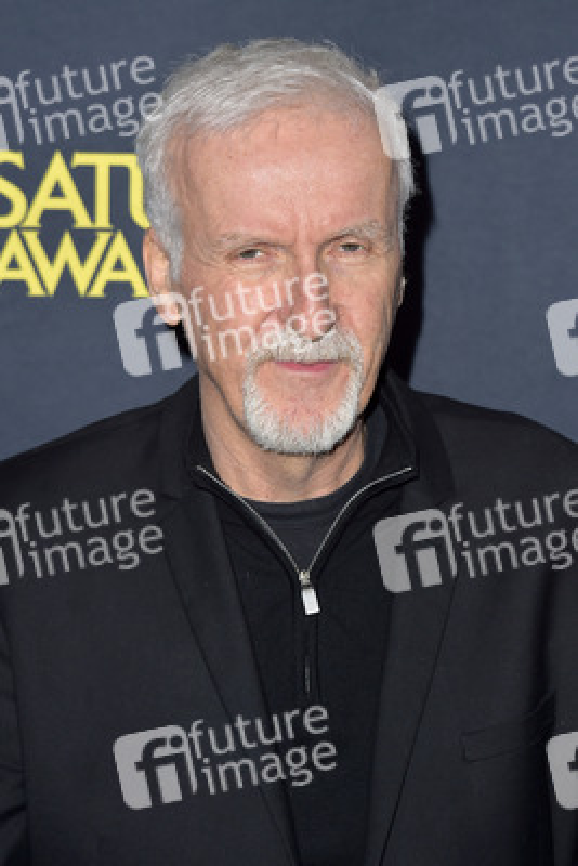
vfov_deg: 22.6
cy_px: 433
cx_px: 289
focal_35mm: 90
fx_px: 2165
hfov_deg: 15.2
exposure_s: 1/250
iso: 250
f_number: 6.3
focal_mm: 90
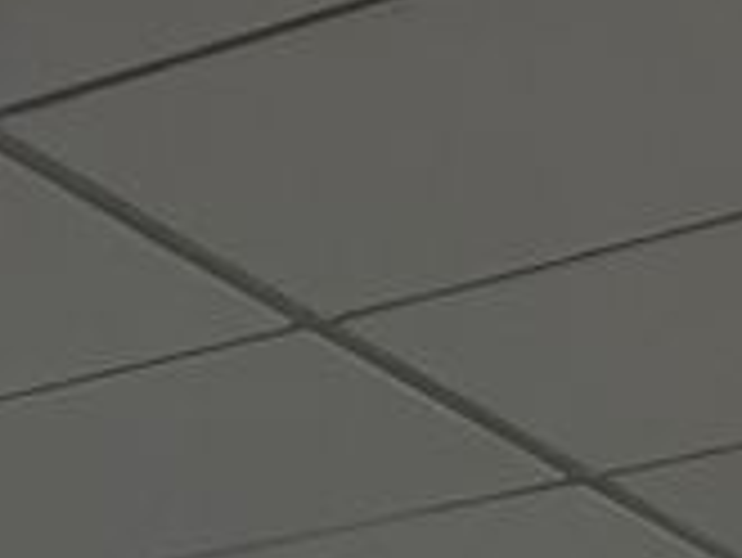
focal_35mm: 188
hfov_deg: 9.6
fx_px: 4033
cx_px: -854
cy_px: 1861
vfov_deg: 6.9
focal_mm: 3.99
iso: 40
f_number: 1.8
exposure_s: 1/50
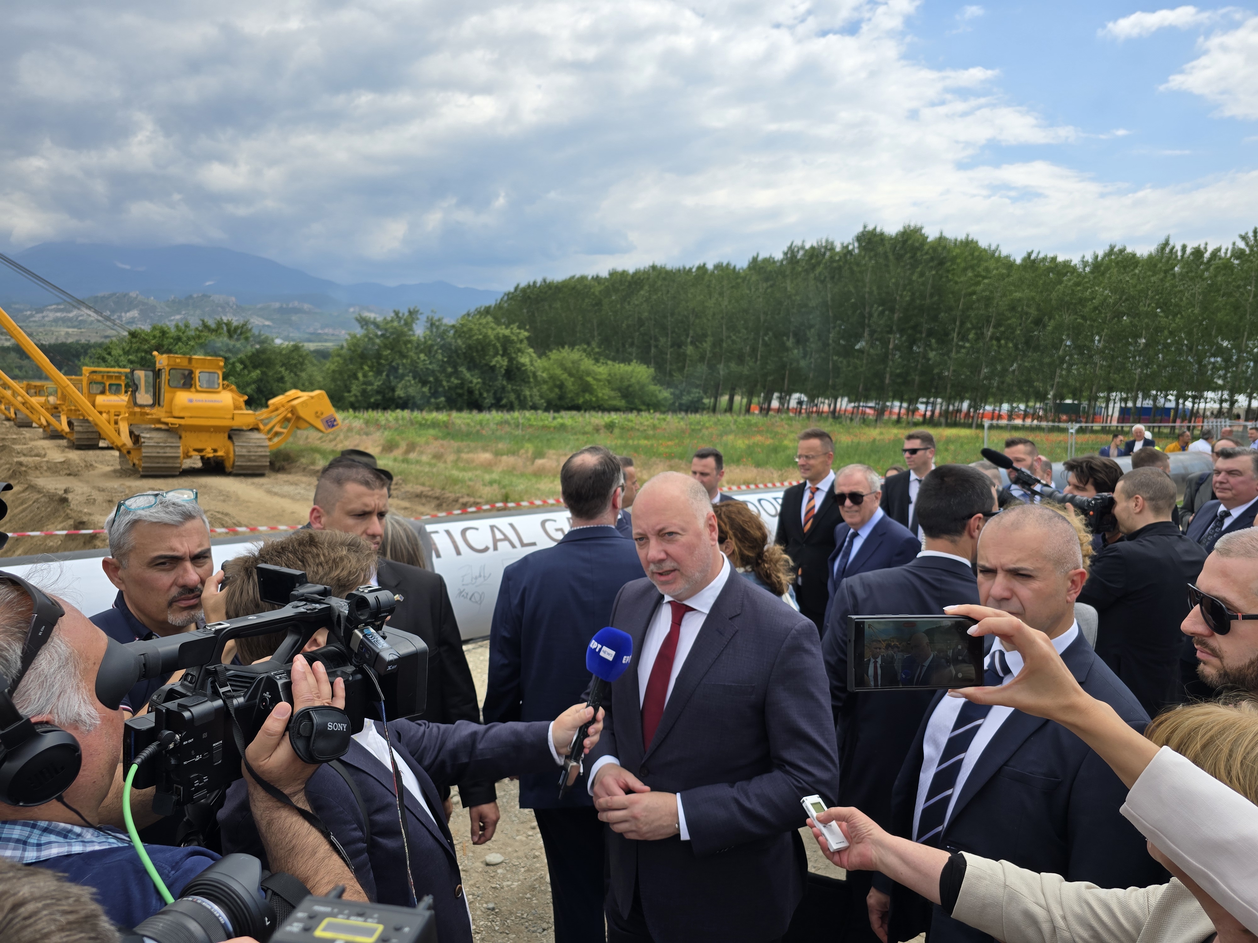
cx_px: 629
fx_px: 836
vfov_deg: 58.9
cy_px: 472
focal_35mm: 23
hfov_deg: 73.9
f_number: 1.7
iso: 12
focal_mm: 6.3
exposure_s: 1/734
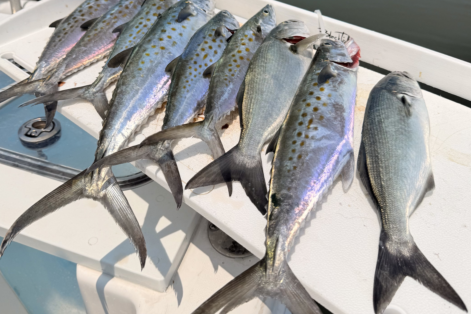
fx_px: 445
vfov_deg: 38.5
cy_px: 106
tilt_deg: -35.4
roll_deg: +3.6
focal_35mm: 34
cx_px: 235
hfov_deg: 55.8
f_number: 1.78
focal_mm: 6.76
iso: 64
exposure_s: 1/14286
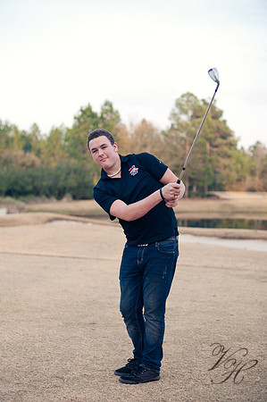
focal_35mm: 50
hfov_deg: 26.9
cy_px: 201
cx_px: 134
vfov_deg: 39.6
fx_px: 557
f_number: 2.2
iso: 200
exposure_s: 1/500
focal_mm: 50
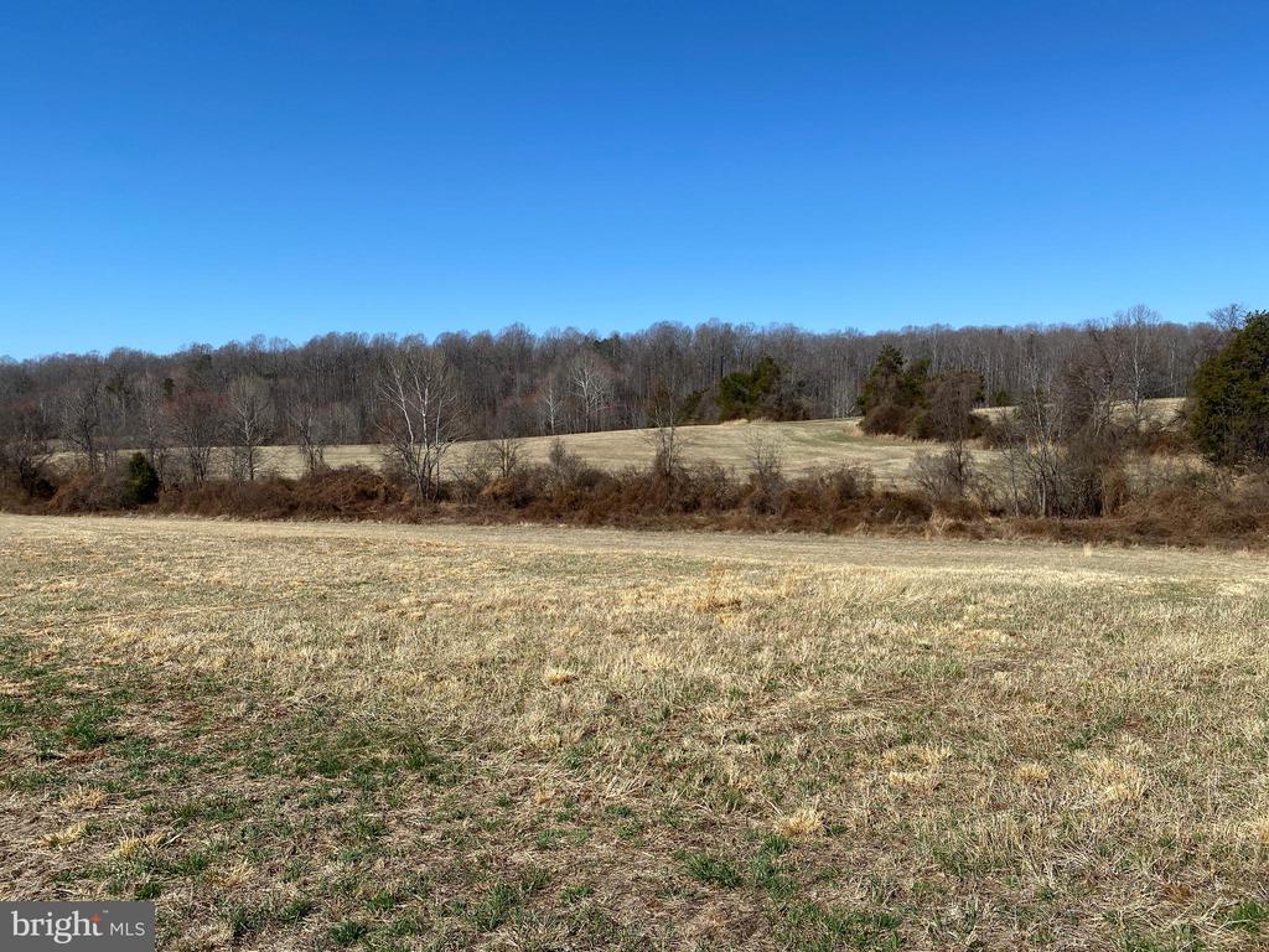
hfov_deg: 67.3
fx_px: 953
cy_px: 476
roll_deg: +0.3
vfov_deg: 53.1
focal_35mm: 26
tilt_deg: -5.4
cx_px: 634
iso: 32
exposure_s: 1/3300
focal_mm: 4.25
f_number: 1.8
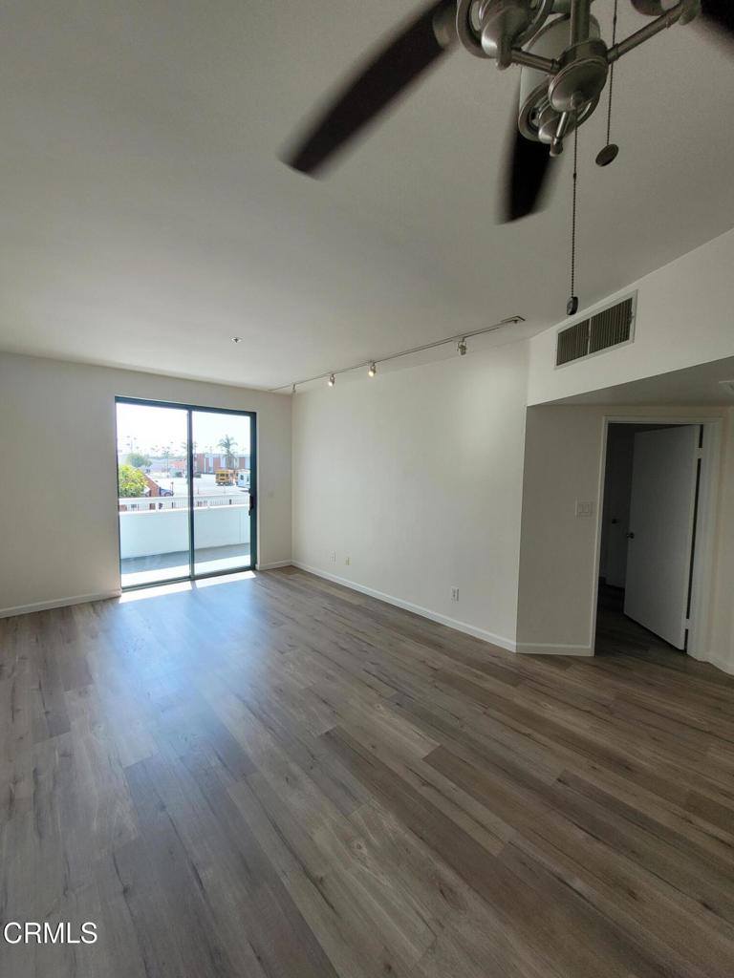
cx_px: 367
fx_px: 368
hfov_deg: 89.9
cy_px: 489
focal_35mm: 13
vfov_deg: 106.2
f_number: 2.2
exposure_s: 1/154
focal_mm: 1.74
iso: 40
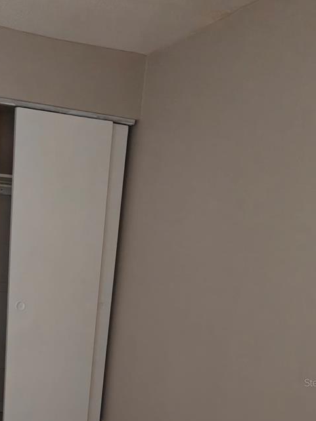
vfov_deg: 40.4
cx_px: 55
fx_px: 524
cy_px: 382
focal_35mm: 43
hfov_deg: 32.5
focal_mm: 6.06
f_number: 1.6
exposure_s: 1/120
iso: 1600
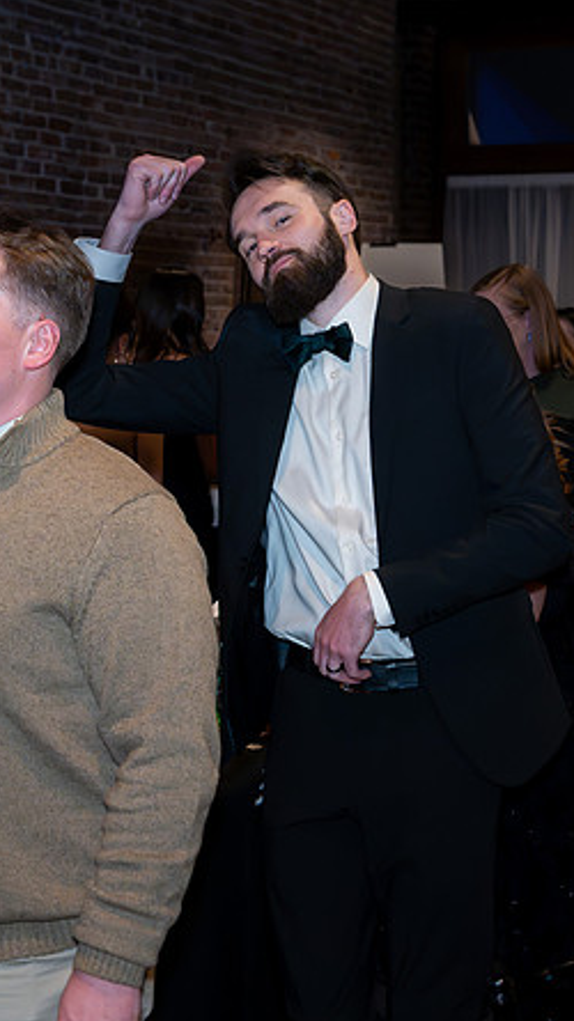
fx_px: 1896
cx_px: 369
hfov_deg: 17.2
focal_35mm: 70
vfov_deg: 30.1
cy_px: 403
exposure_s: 1/250
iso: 6400
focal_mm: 35
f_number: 5
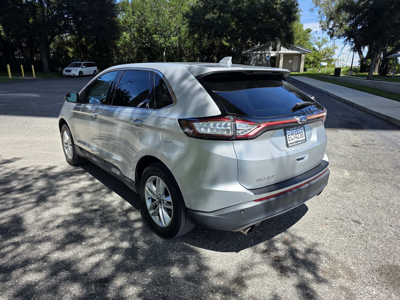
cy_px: 150
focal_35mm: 23
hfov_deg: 73.9
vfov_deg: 58.9
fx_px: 266
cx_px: 200
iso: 80
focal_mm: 6.3
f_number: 1.7
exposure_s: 1/2775
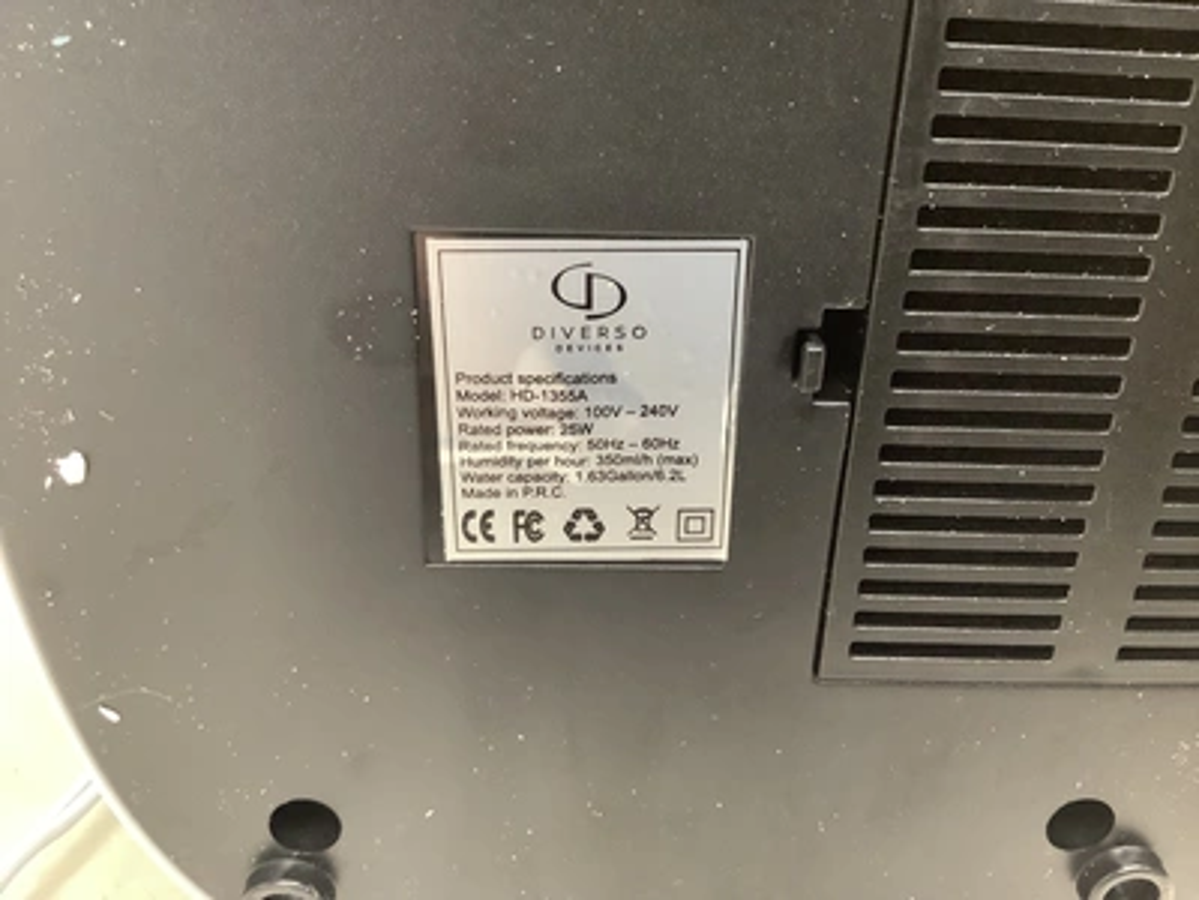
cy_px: 450
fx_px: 1074
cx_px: 600
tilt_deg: -27.6
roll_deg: +0.7
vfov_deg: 45.4
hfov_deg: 58.4
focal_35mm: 31
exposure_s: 1/60
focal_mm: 3.3
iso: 320
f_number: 2.4
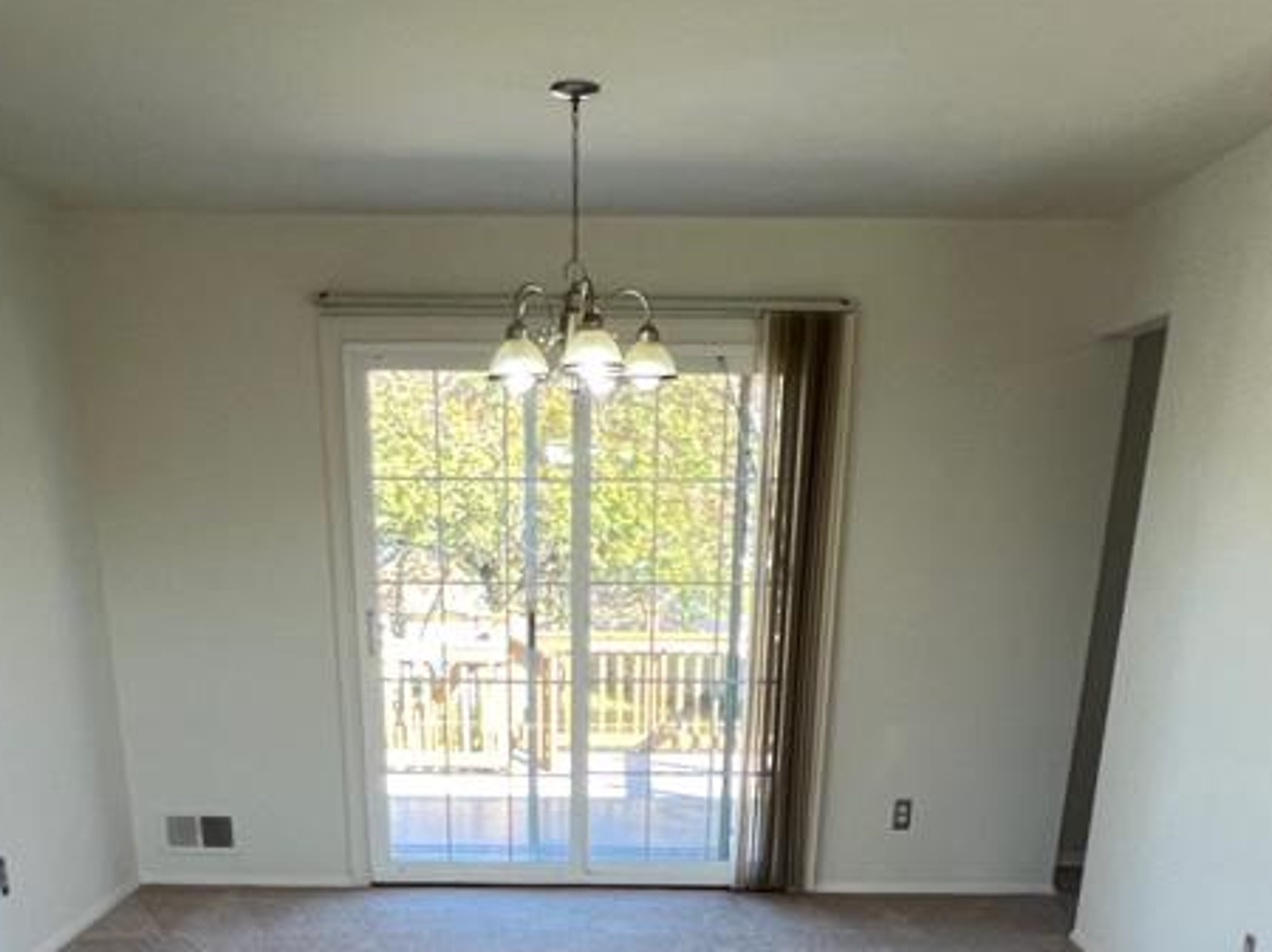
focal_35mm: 37
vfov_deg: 30.3
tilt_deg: -24.2
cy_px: 1246
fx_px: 1359
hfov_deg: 50.1
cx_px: 591
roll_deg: +0.6
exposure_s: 1/120
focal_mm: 1.57
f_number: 1.8
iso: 80
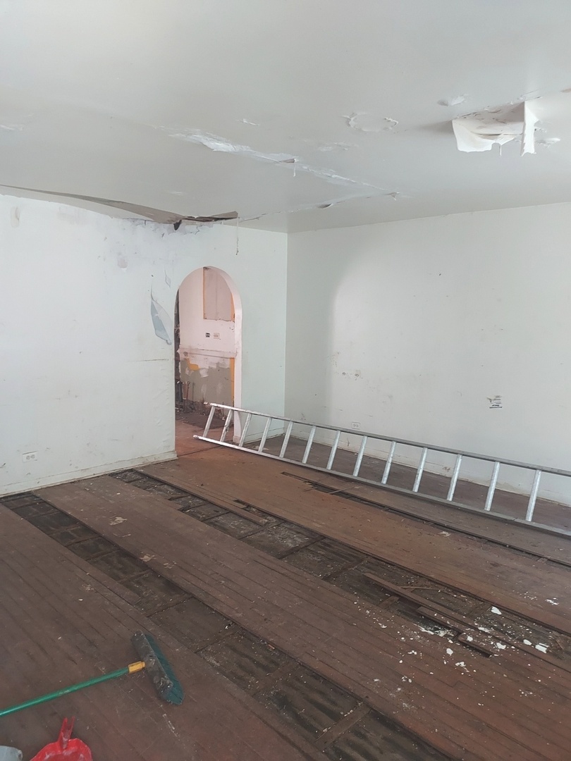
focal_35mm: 24
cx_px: 286
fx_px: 528
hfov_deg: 56.8
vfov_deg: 71.6
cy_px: 380
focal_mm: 4.6
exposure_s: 1/40
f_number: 1.8
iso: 400
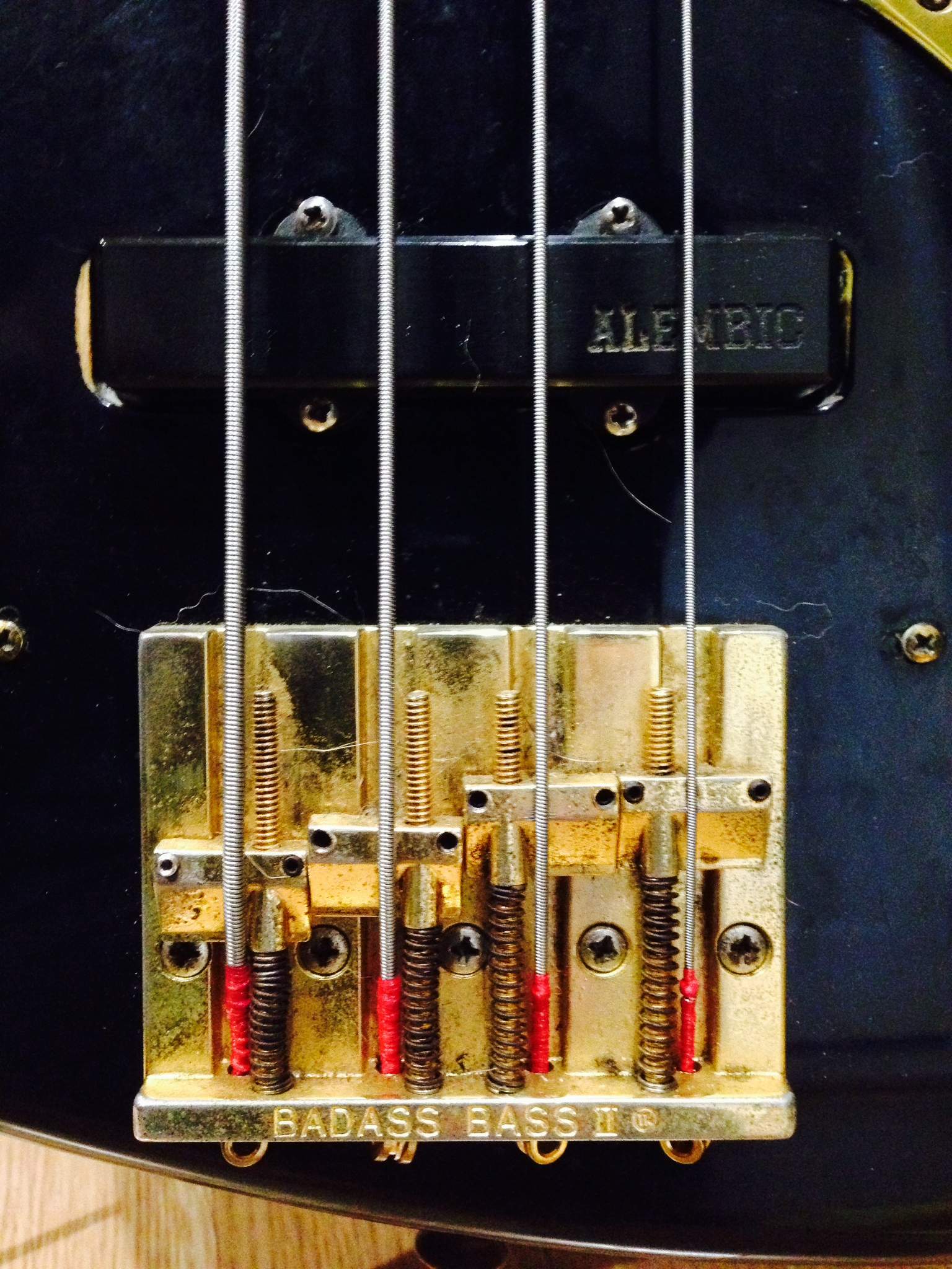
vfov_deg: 55.4
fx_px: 1210
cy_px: 634
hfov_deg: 42.9
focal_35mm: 33
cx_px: 476
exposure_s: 1/15
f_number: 2.4
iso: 800
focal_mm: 4.12
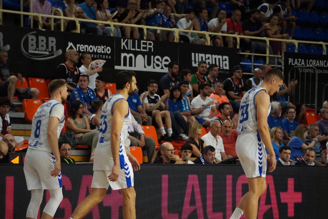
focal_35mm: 200
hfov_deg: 10.3
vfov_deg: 6.9
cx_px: 164
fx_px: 1817
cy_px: 110
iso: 6400
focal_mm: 133
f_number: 5.6
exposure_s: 1/1000
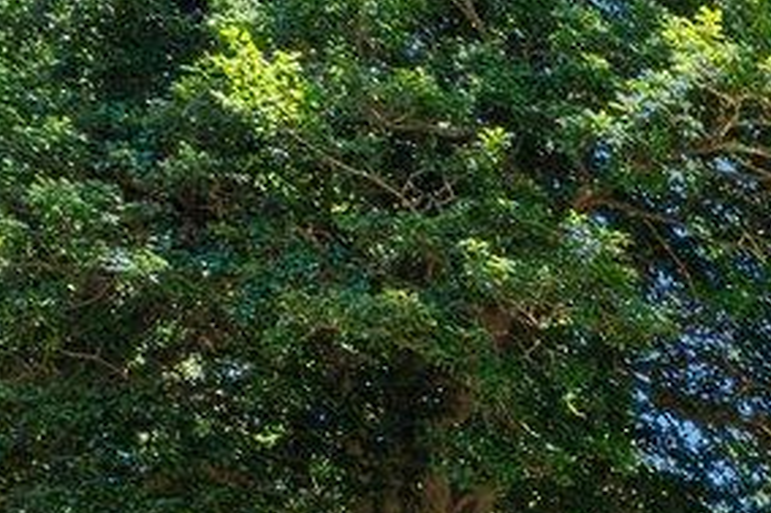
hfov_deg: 11.4
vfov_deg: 8.9
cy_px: 1363
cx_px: 2077
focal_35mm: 134
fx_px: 2860
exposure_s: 1/100
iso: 400
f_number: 8
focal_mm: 18.5
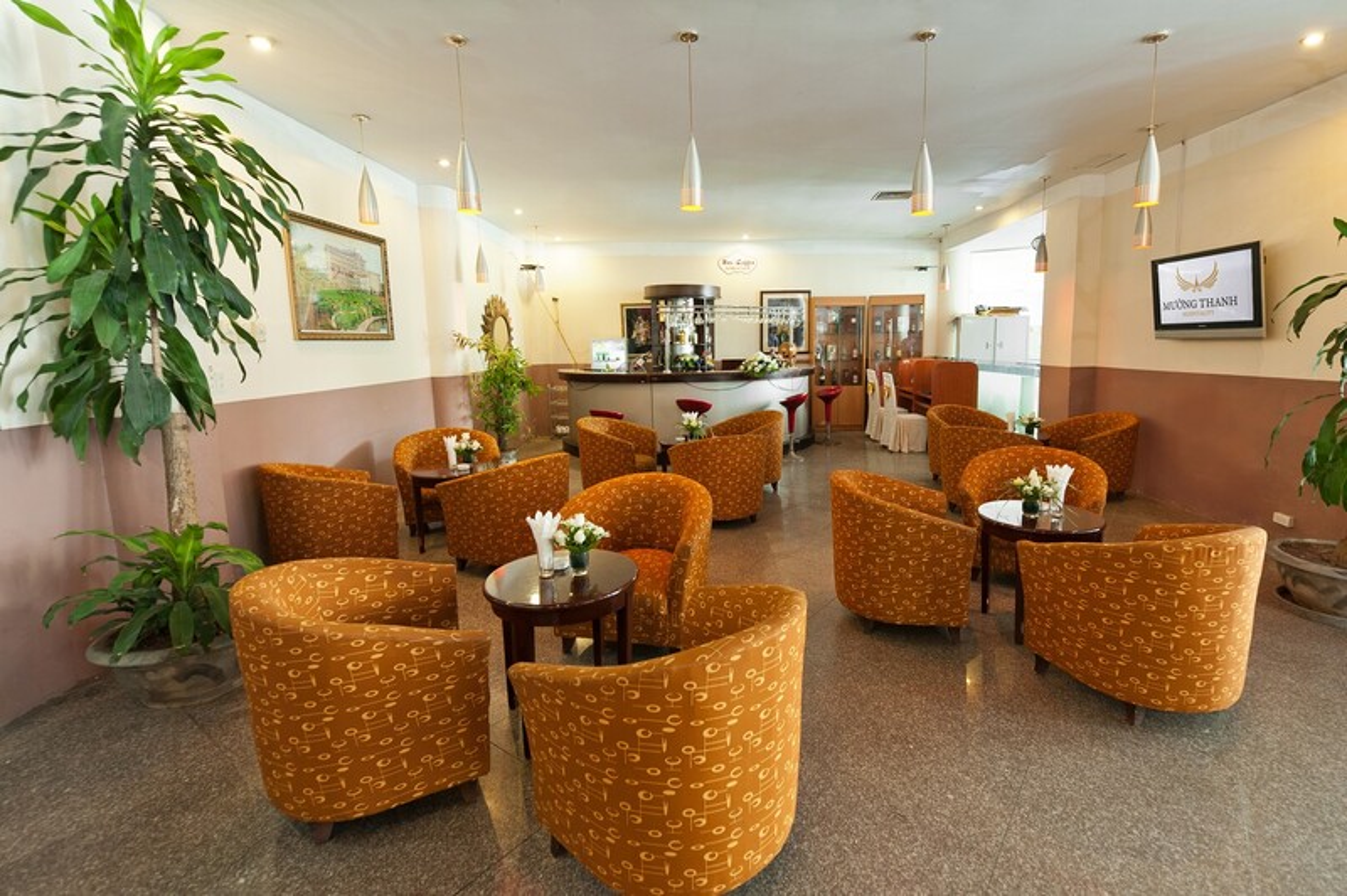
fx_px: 561
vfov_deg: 77.2
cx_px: 674
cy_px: 448
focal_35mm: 15
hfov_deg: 100.4
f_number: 3.5
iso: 500
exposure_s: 1/25
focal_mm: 15
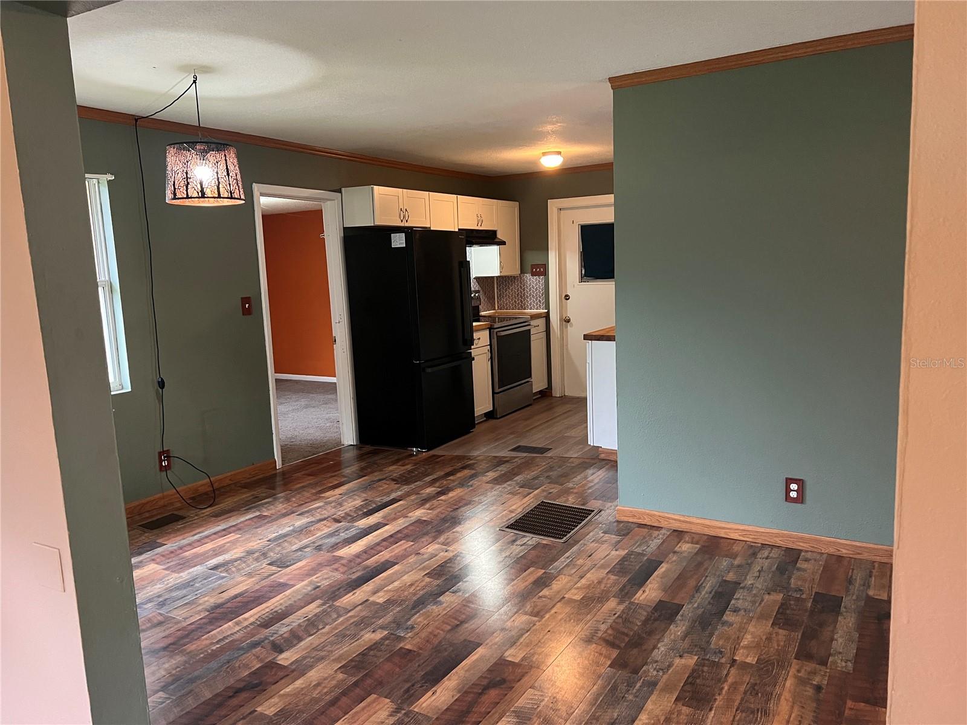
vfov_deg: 53.1
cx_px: 484
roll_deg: +2.3
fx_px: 726
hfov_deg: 67.3
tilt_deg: -7.8
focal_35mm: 26
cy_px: 362
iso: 500
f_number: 1.5
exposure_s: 1/60
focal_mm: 5.7
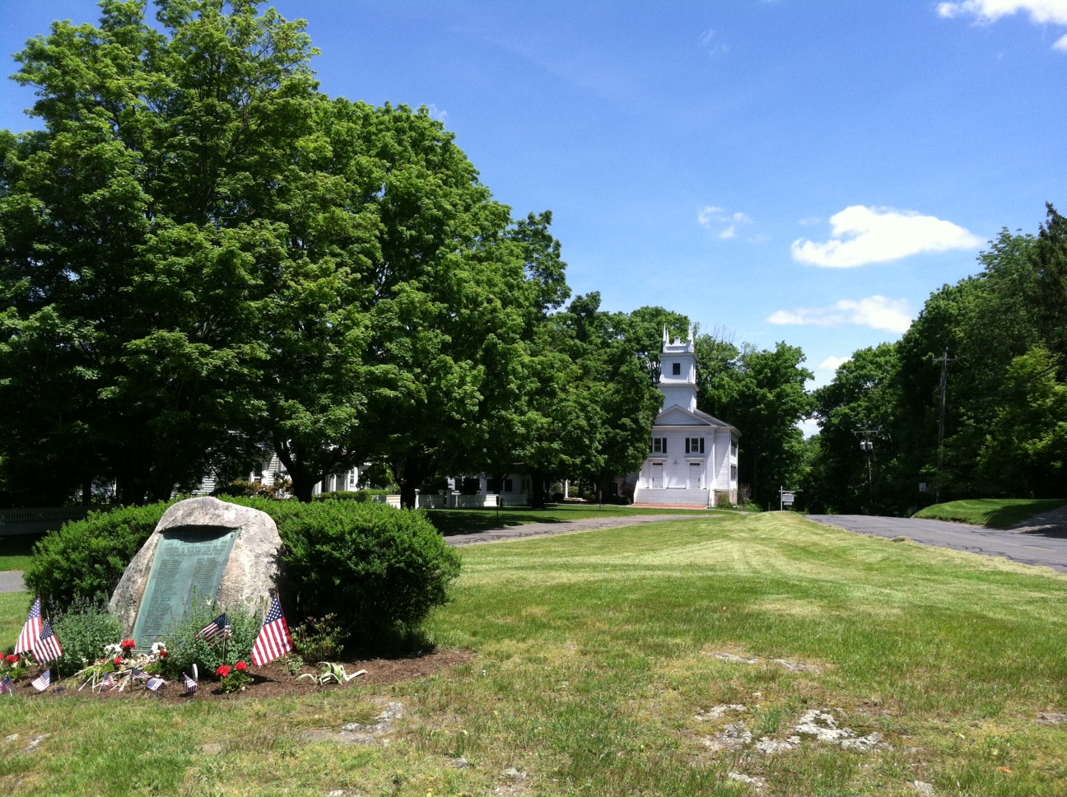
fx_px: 1077
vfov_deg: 40.6
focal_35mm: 35
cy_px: 398
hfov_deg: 52.7
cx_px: 534
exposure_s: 1/714
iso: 80
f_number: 2.8
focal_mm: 3.85
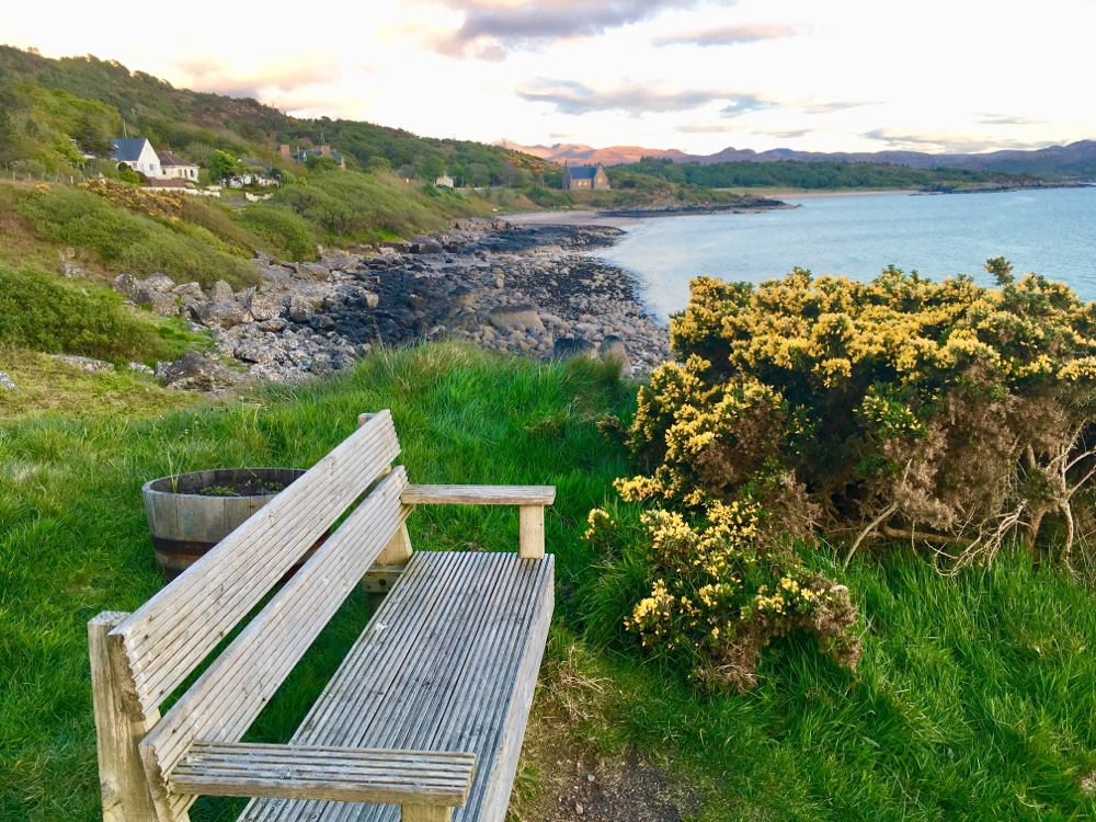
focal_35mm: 29
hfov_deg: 61.7
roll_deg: +1.6
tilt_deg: -15.5
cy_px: 411
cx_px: 548
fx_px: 918
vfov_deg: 48.2
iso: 25
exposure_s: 1/100
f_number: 2.2
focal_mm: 4.15
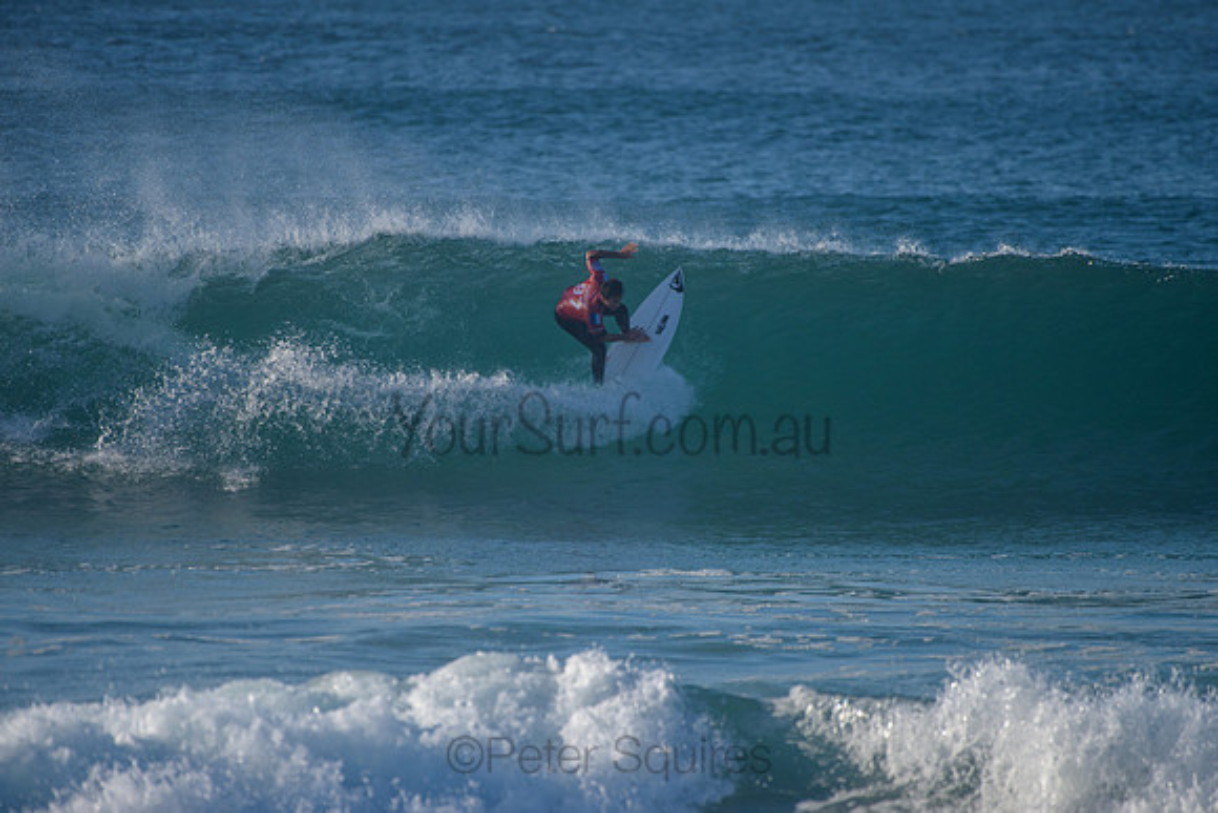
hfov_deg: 3.8
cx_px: 611
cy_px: 387
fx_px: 18262
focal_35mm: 540
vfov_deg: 2.5
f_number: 5.6
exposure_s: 1/2000
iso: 280
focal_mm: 500
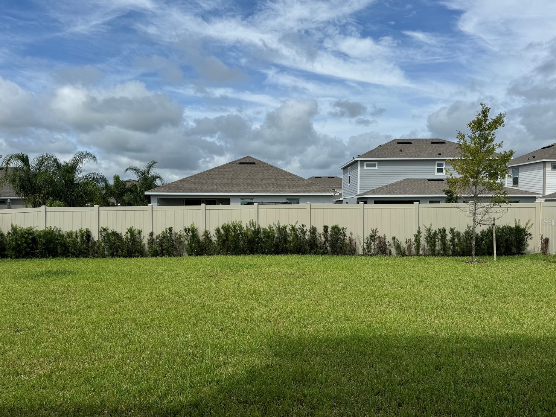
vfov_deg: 53.0
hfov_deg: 67.3
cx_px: 276
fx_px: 418
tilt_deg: -2.8
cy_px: 222
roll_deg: -0.3
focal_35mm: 26
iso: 80
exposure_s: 1/7092
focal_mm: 6.76
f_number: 1.78
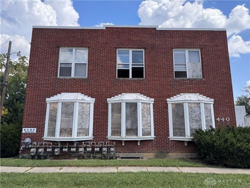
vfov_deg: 56.8
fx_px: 173
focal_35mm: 24
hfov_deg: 71.6
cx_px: 125
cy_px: 94
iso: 80
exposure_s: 1/2252
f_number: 1.78
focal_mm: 6.76
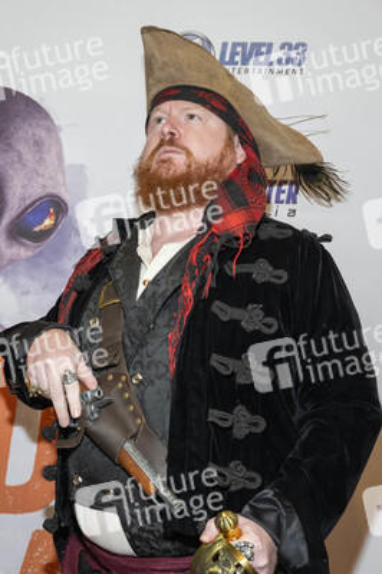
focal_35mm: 52
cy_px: 287
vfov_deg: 38.2
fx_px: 829
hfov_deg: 25.9
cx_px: 191
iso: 800
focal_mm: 52
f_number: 5.6
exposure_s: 1/200
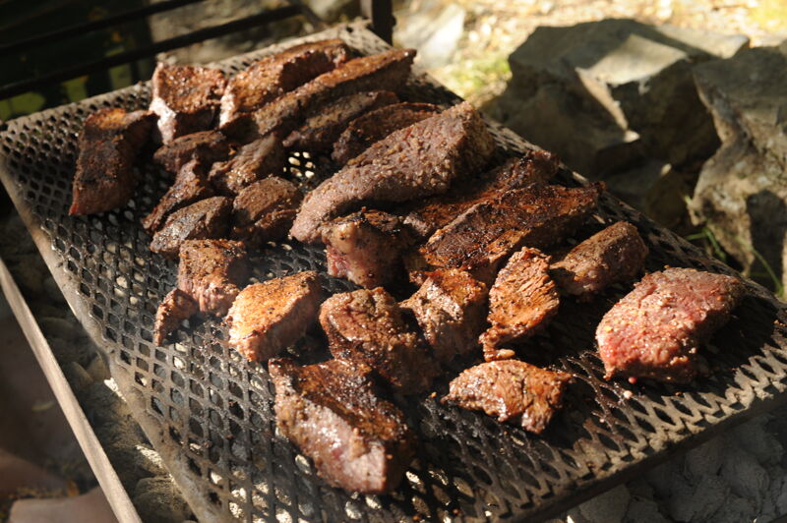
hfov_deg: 39.6
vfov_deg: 26.9
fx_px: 1092
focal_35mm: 50
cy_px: 262
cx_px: 394
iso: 250
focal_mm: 50
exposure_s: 1/80
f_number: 7.1
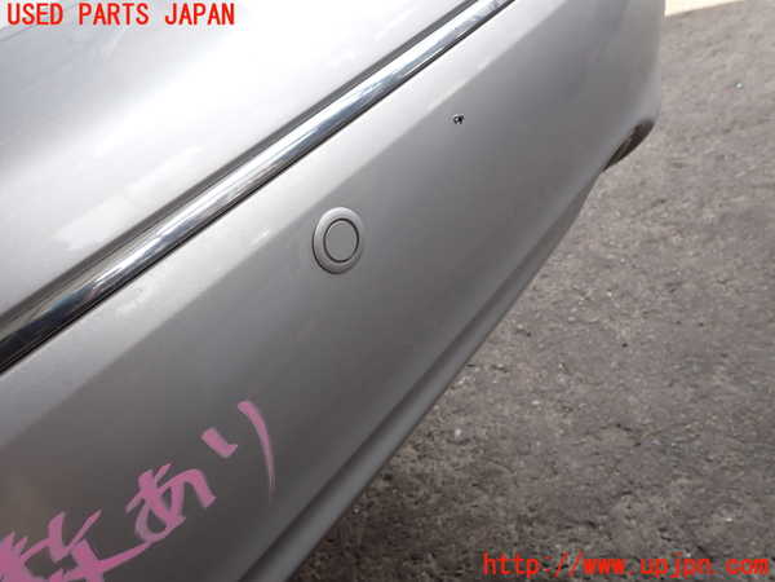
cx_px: 388
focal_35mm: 25
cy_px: 291
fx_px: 560
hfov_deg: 69.4
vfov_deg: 54.9
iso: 100
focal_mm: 4.5
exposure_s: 1/250
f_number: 2.8
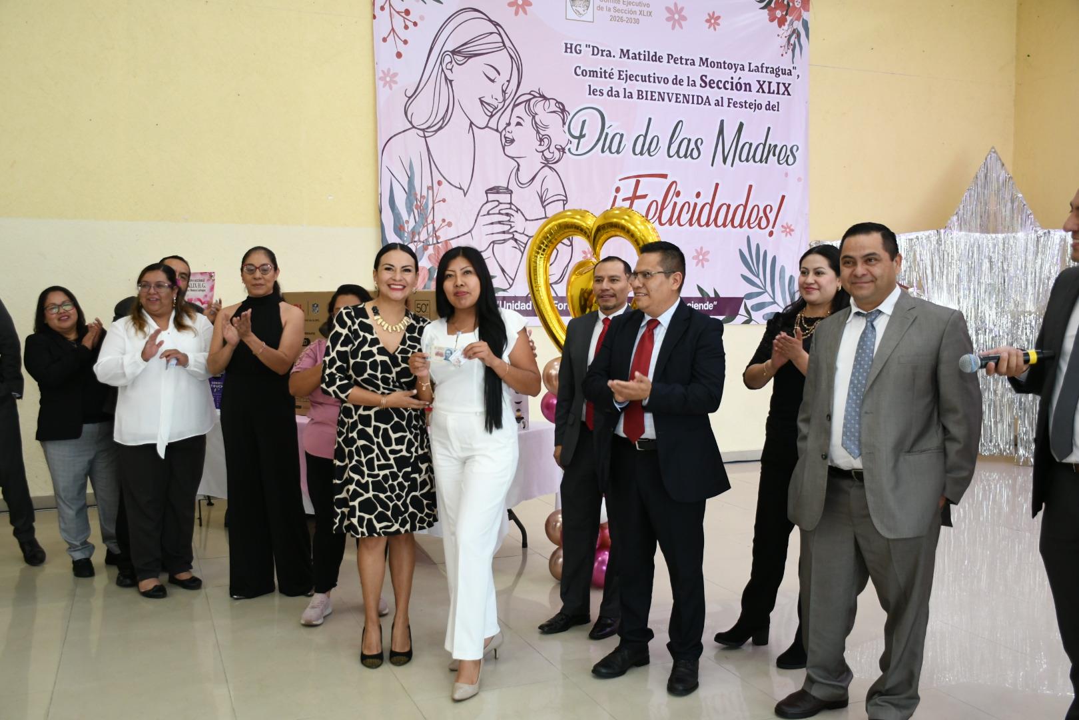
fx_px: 989
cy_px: 360
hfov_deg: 57.2
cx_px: 540
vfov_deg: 40.0
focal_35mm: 33
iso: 1000
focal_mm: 22
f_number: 3.5
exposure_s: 1/100
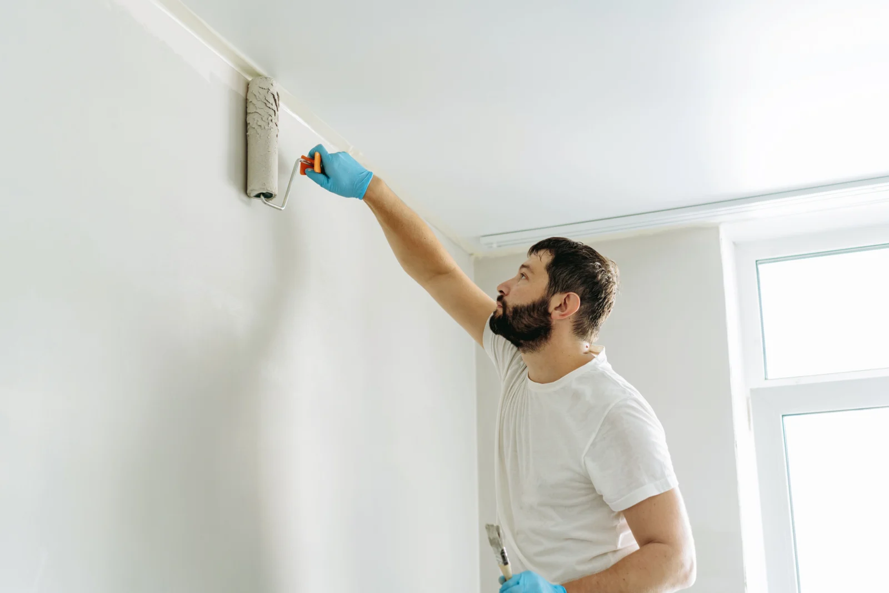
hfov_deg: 36.2
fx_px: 1358
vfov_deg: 24.6
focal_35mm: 55
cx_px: 444
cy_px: 296
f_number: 2.5
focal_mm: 55
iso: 640
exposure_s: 1/320
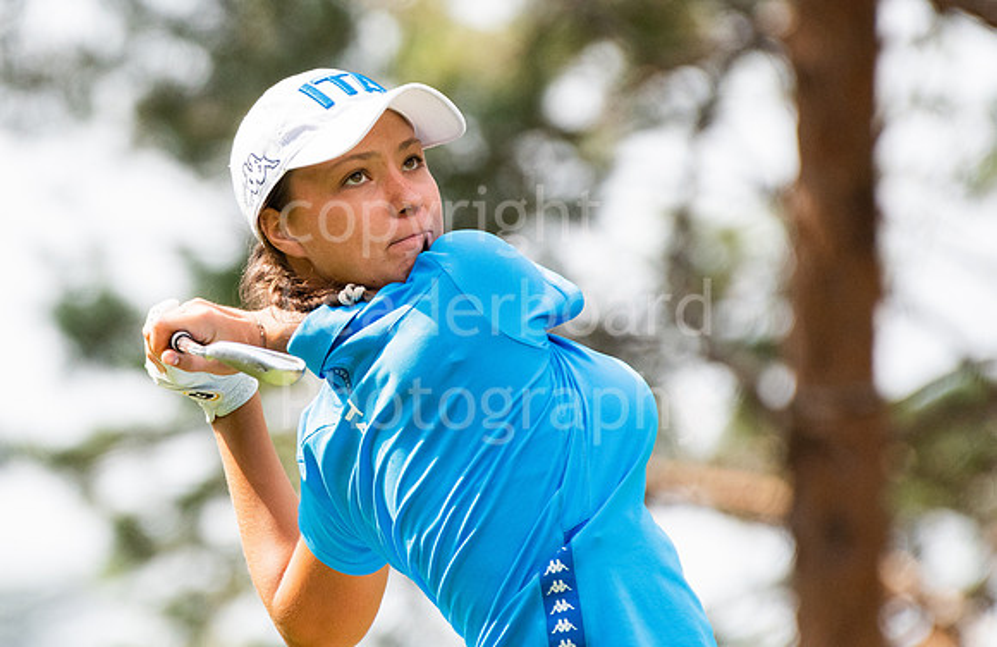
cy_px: 223
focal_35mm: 887
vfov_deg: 1.5
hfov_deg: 2.3
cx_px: 362
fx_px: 24365
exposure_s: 1/2000
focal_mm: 460
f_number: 6.3
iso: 1000
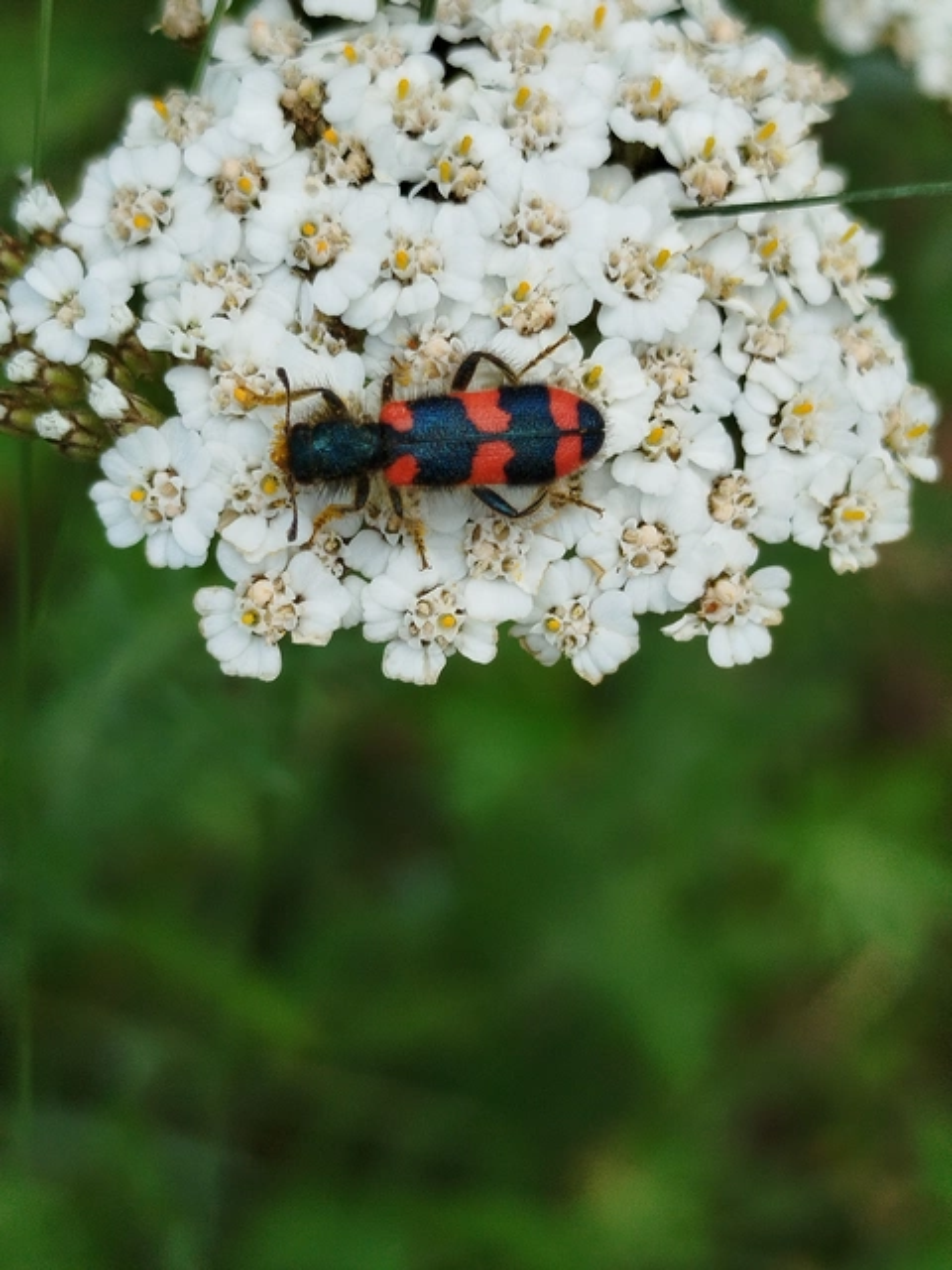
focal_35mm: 24
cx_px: 476
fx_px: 880
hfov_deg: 56.8
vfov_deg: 71.6
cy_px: 635
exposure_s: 1/204
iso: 50
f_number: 1.7
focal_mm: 5.31
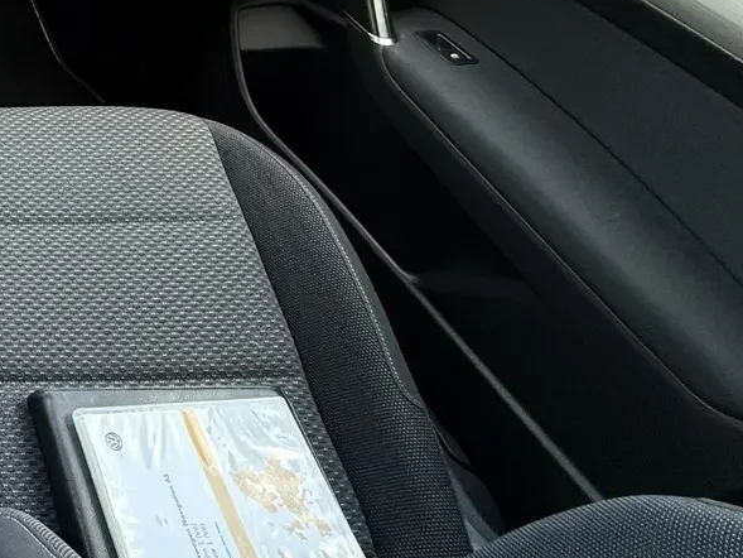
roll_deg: +0.1
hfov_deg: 33.7
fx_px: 816
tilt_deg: -39.5
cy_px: -39
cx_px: -246
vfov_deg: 33.4
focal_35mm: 38
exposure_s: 1/99
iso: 320
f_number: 2.2
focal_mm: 2.22
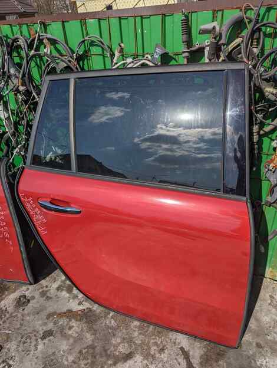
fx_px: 255
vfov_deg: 71.5
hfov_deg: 56.9
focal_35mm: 24
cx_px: 138
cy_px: 184
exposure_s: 1/5650
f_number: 1.85
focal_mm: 6.81
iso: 46
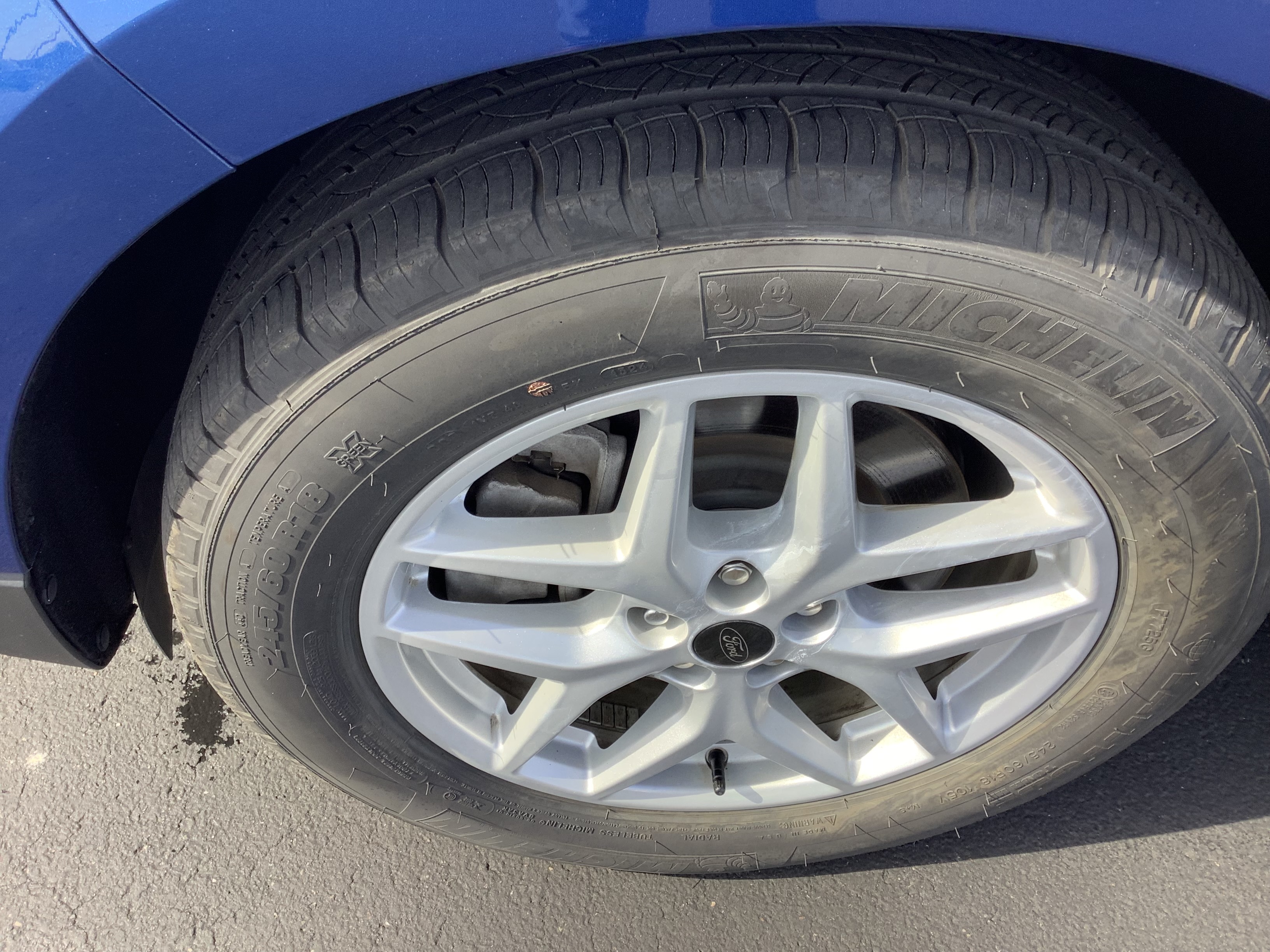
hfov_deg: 58.4
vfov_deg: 45.4
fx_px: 1137
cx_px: 635
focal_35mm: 31
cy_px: 476
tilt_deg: -48.2
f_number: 2.4
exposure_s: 1/199
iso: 25
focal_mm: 3.3
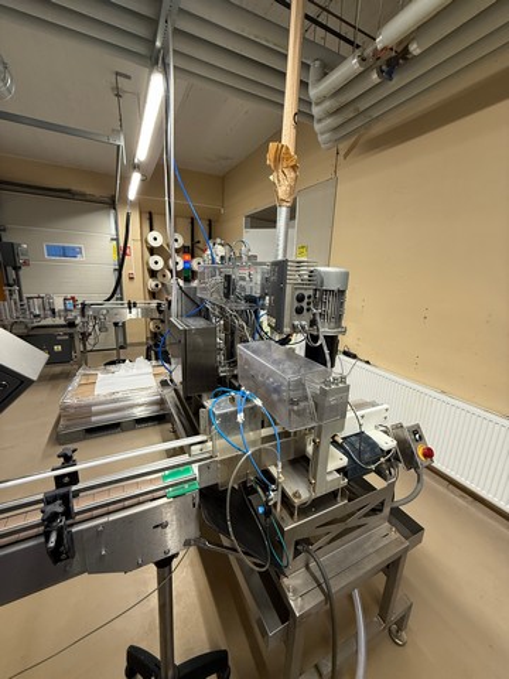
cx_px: 254
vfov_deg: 102.1
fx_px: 274
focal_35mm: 14
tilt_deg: -14.1
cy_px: 340
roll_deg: -2.4
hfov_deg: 85.7
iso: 250
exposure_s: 1/99
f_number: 2.2
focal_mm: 2.22
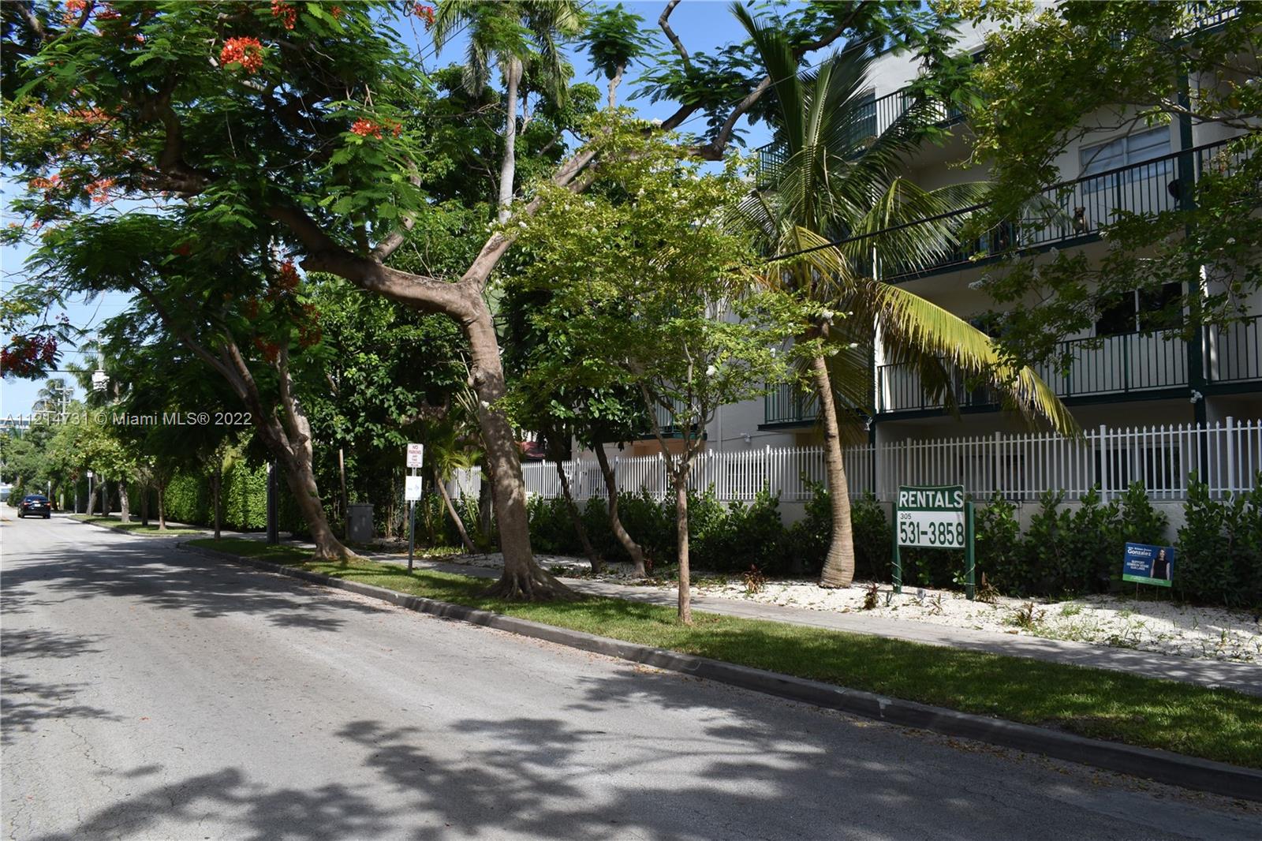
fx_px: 1051
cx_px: 631
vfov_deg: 43.6
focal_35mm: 30
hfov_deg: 61.9
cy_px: 420
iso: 200
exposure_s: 1/320
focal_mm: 20
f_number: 9
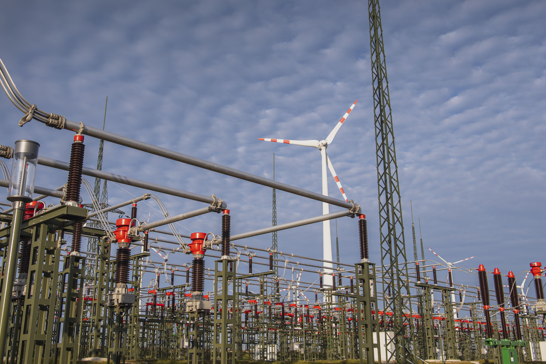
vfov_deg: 34.2
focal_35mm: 39
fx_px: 591
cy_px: 160
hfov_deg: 49.6
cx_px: 267
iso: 80
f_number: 6.3
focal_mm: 32
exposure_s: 1/640
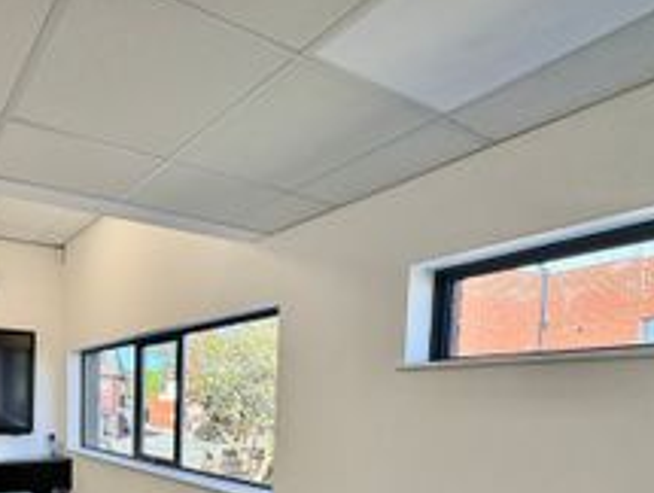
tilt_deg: -7.3
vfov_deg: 47.9
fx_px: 492
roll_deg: -0.5
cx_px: 103
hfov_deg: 60.1
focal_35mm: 26
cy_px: 441
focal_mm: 2.22
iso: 64
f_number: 2.2
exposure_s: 1/99
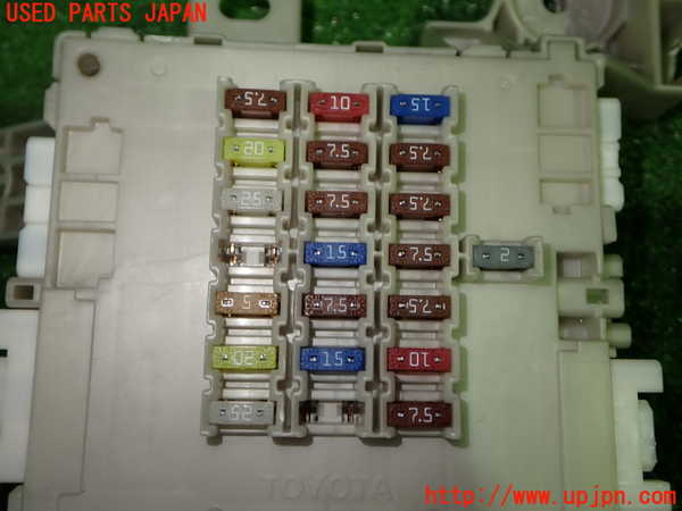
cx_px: 341
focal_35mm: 36
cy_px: 256
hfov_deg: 51.4
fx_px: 709
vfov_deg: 39.7
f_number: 2.5
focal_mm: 6.37
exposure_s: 1/80
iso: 200
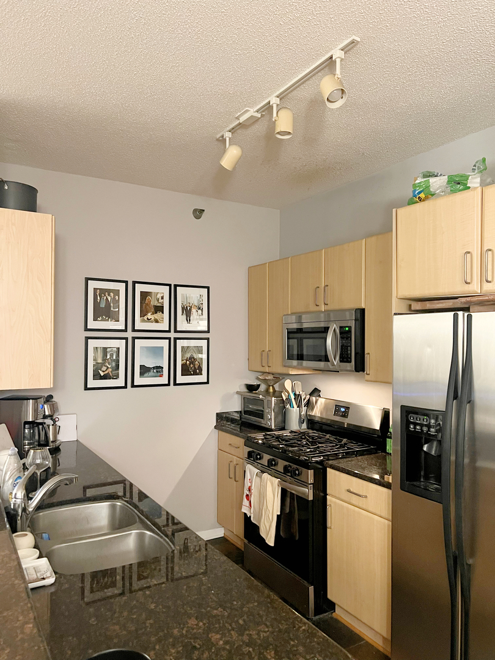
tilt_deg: +0.2
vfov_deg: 67.3
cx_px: 248
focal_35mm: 26
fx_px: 496
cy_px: 330
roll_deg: -0.1
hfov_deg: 53.1
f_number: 1.5
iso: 640
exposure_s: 1/30
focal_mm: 5.7
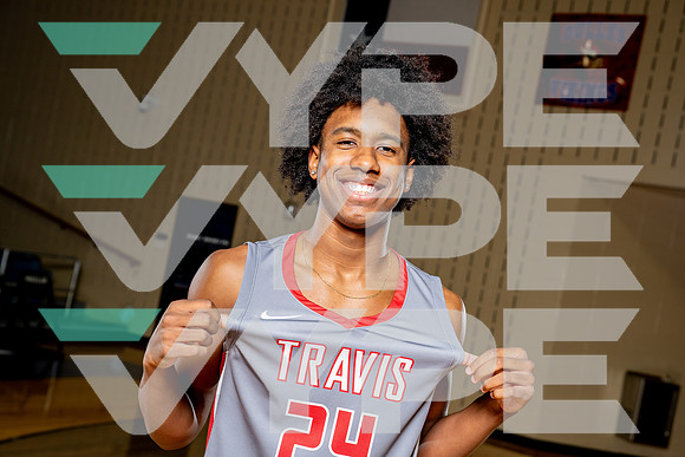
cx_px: 342
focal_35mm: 53
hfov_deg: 37.5
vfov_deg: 25.5
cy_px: 228
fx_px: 1009
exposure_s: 1/250
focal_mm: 53
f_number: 5.6
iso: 400
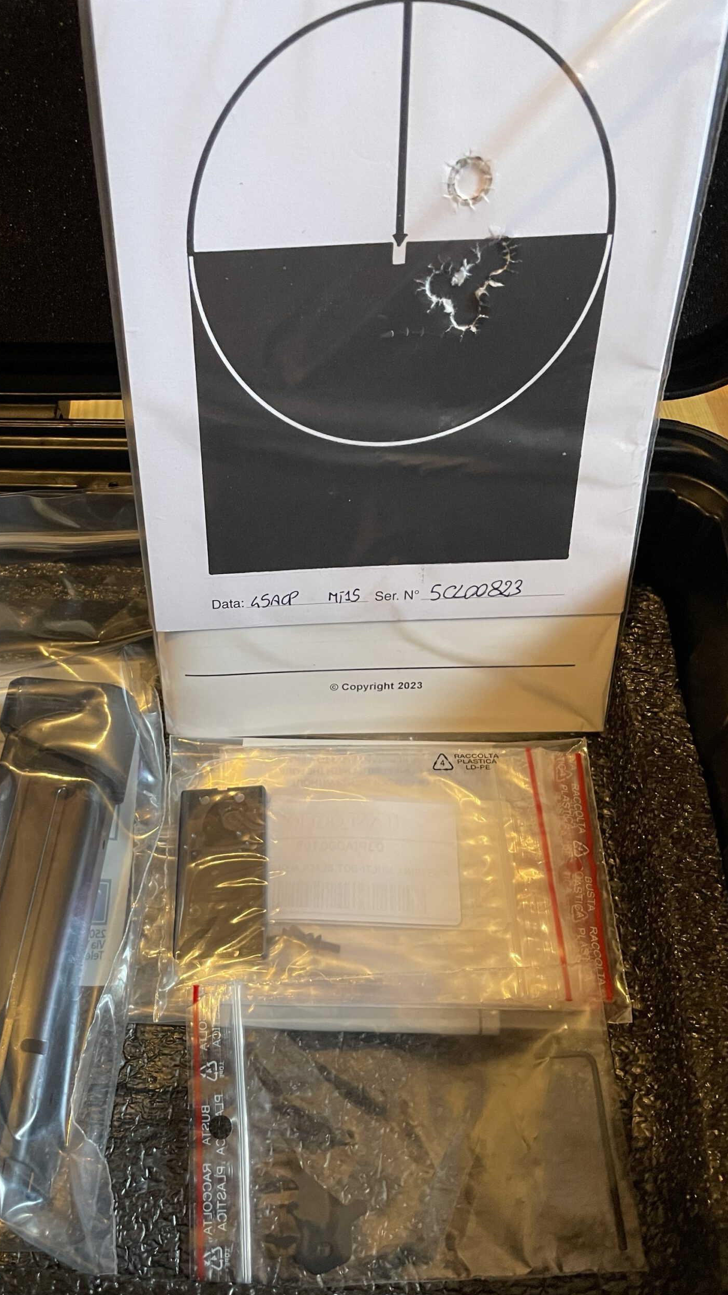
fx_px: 995
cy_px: 661
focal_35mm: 29
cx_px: 241
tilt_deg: -56.6
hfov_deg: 39.7
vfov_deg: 66.1
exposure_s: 1/50
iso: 500
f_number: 1.6
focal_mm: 4.2
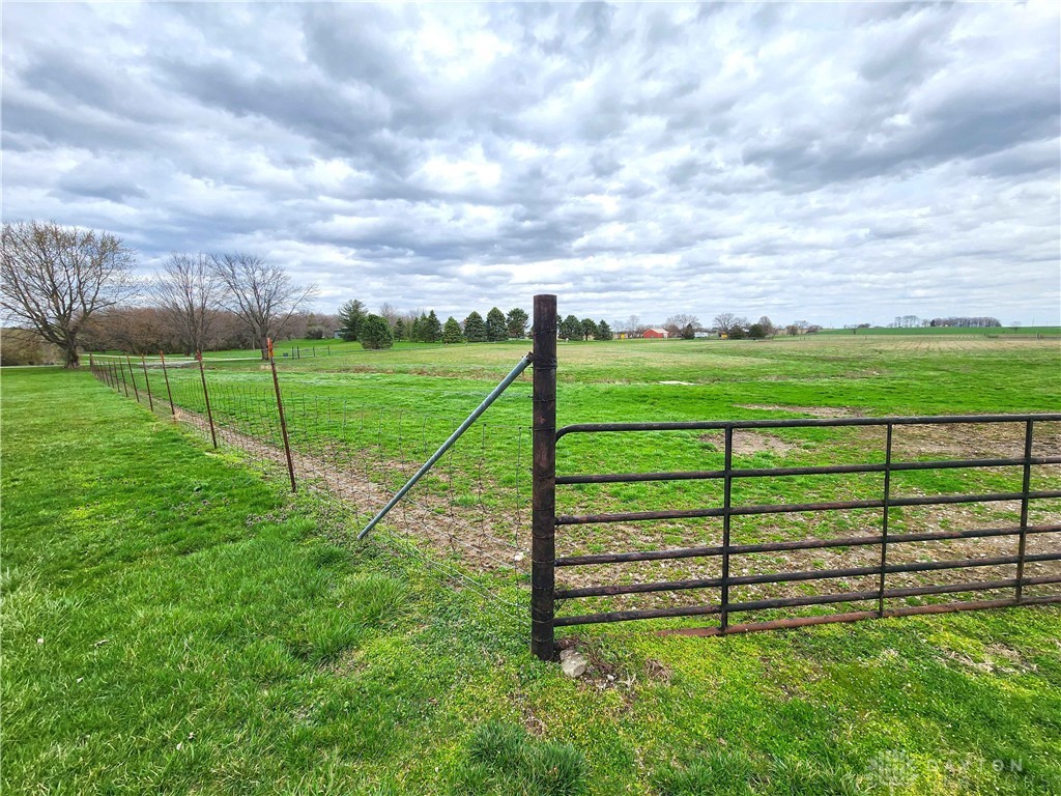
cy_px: 398
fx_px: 398
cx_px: 530
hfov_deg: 106.2
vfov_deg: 89.9
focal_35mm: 13
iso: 50
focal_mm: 2.2
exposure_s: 1/1619
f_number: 2.2
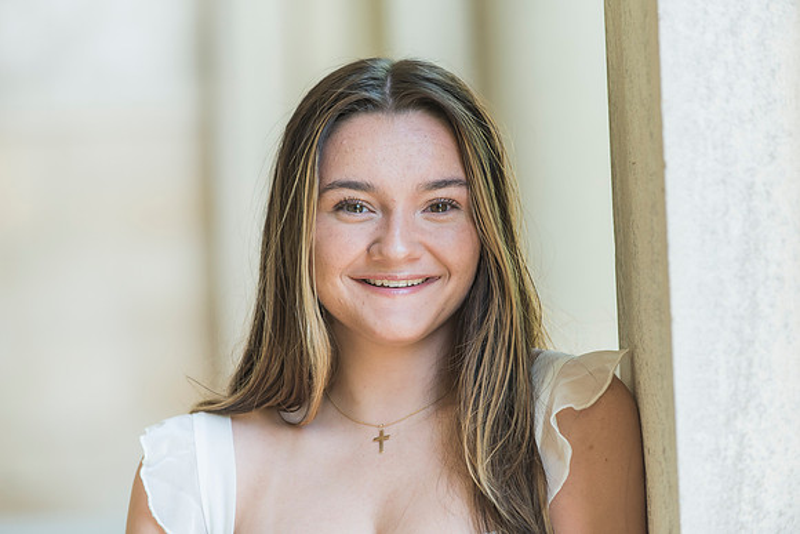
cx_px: 400
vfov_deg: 6.9
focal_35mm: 200
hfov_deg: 10.3
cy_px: 267
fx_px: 4445
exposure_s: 1/160
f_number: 4
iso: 320
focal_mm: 200
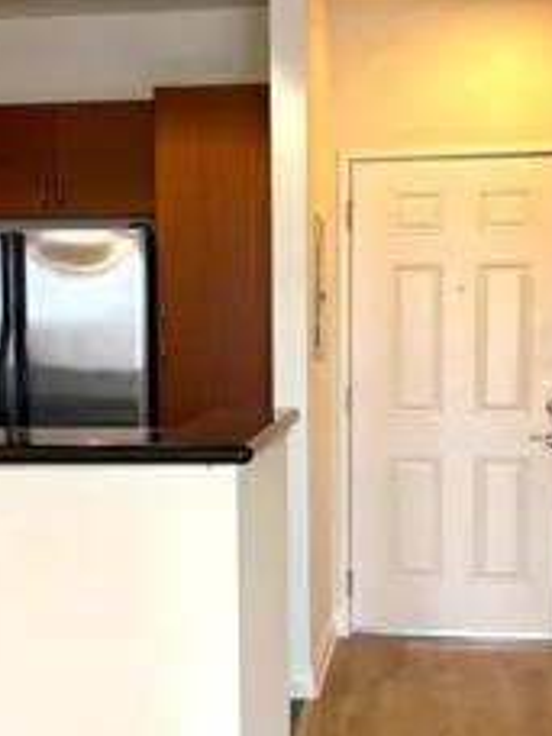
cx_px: 239
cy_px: 433
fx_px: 1361
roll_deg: +0.6
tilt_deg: -4.0
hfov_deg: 22.9
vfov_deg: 30.2
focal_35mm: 64
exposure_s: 1/60
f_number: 1.6
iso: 100
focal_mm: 5.96
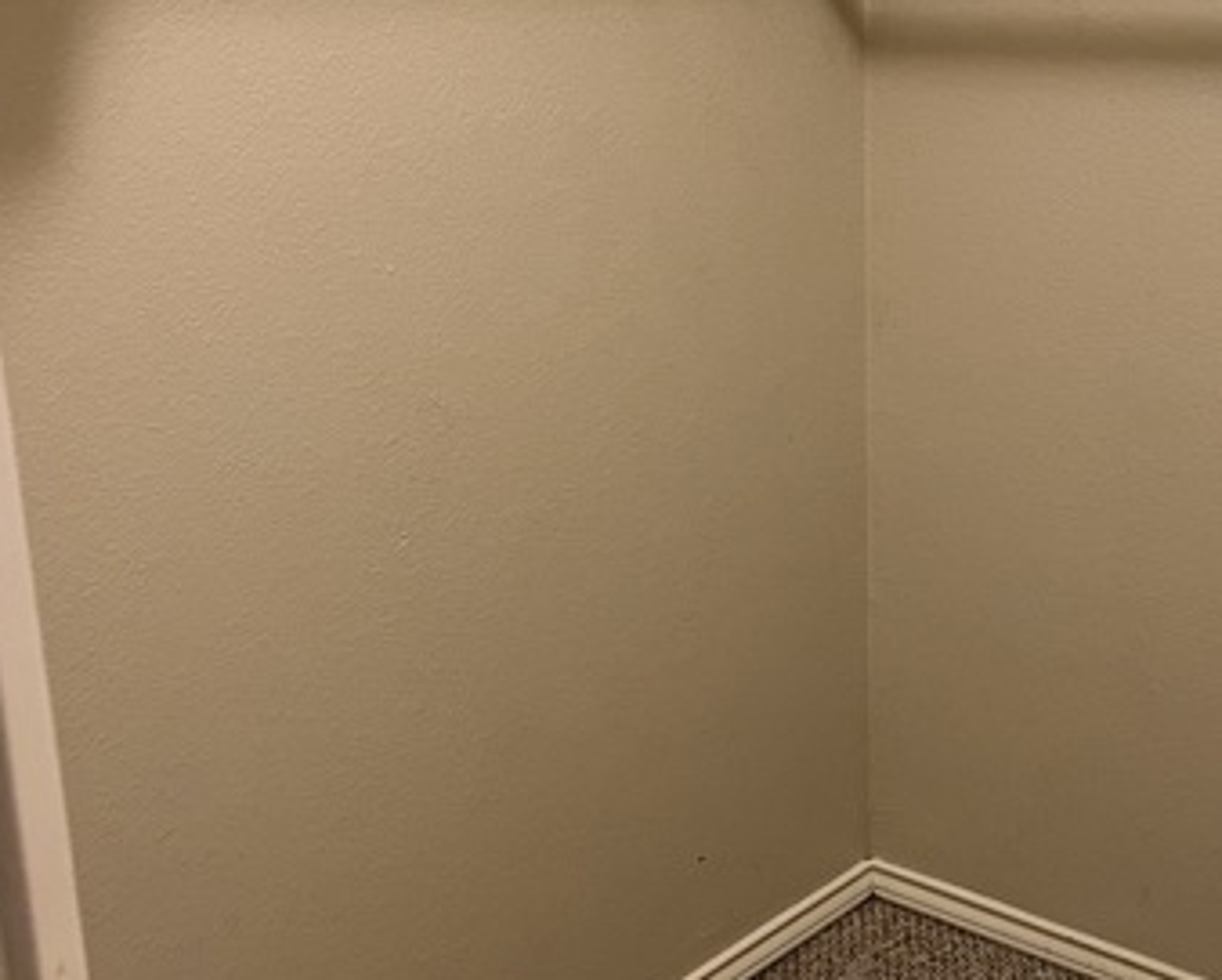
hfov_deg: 37.0
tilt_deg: -15.9
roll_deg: +1.1
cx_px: 795
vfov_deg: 30.3
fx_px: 1810
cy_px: 494
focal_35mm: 50
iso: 320
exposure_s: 1/60
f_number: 1.5
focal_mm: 5.7
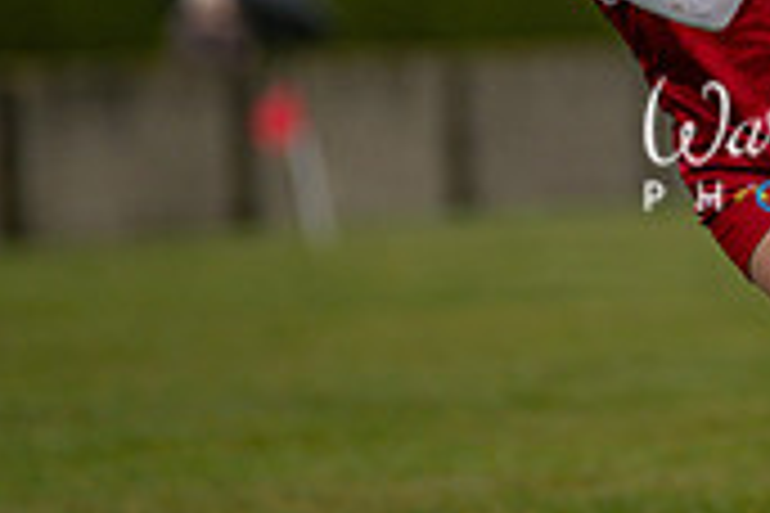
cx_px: 937
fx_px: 19548
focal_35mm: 914
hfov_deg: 2.3
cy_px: 56
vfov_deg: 1.5
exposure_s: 1/1000
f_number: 2.8
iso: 320
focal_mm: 270
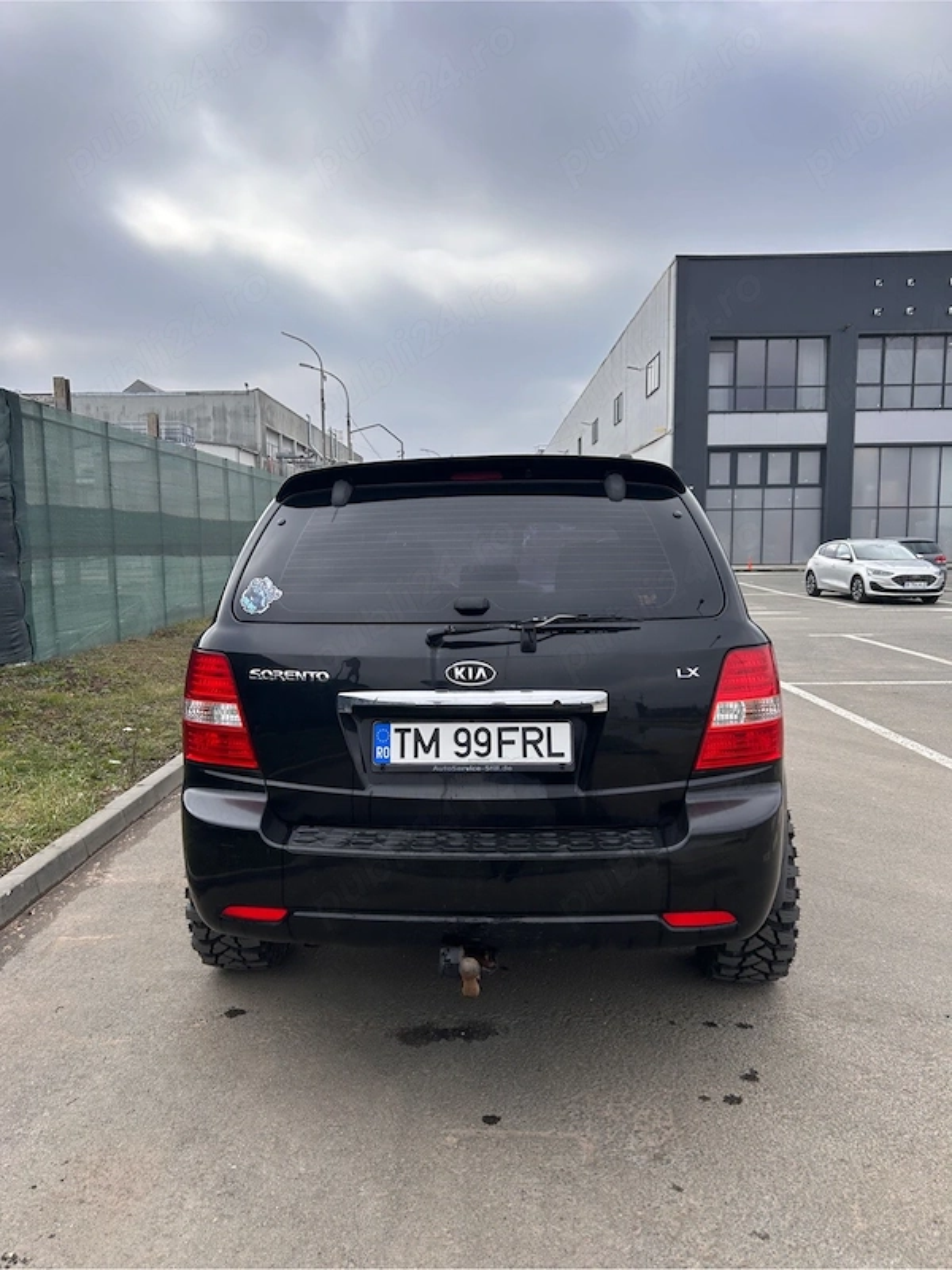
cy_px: 635
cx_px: 476
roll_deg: +0.8
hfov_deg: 53.1
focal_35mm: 26
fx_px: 953
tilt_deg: -6.0
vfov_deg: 67.3
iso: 50
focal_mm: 5.7
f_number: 1.5
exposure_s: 1/3356
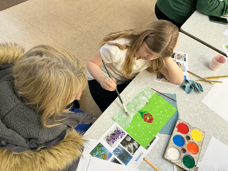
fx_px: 191
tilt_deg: -55.6
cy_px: 86
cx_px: 114
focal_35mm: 29
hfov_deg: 61.7
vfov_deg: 48.2
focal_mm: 3
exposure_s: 1/50
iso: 100
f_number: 1.8
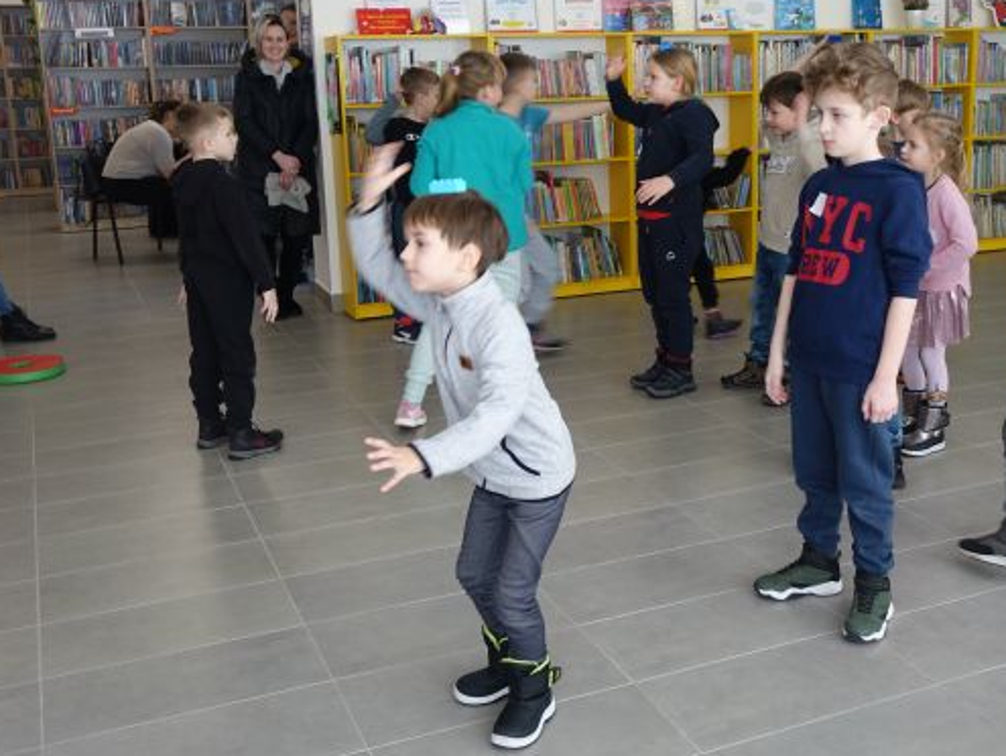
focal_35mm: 41
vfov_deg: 35.2
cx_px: 573
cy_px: 346
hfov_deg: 45.6
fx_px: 1192
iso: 125
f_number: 2.8
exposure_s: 1/50
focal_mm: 12.03
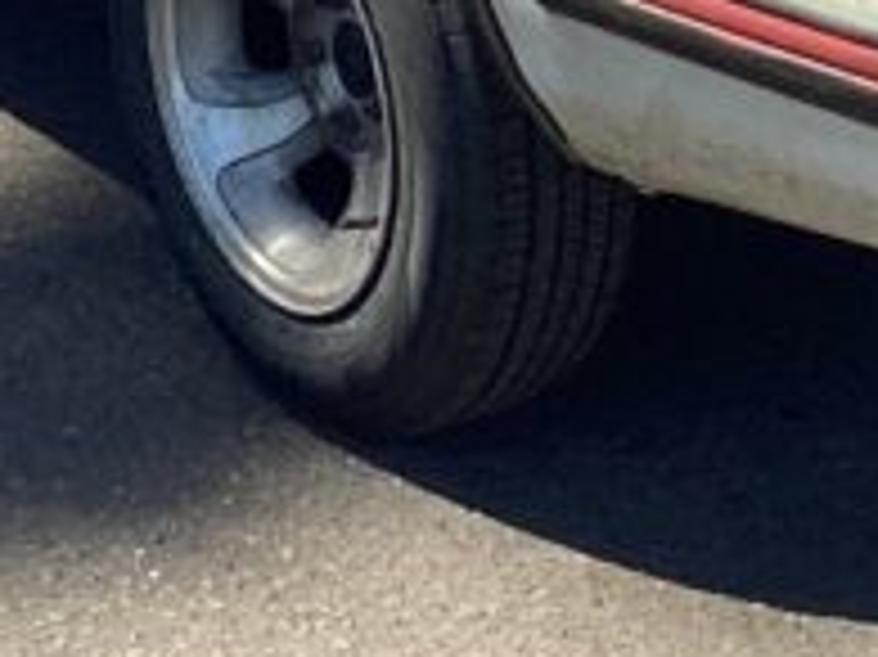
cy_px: -576
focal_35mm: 163
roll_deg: +3.8
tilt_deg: -9.4
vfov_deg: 8.7
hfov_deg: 12.1
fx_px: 4132
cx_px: 531
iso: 25
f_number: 2.4
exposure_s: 1/1087
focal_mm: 3.3
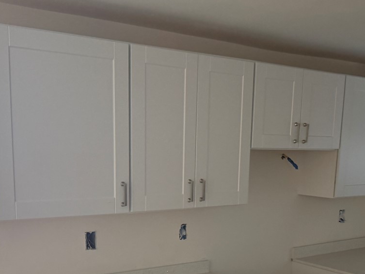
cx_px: 206
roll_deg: +0.0
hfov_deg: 37.4
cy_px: 250
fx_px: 538
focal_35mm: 51
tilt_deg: -13.1
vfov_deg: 27.5
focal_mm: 6.76
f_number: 1.78
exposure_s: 1/115
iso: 200
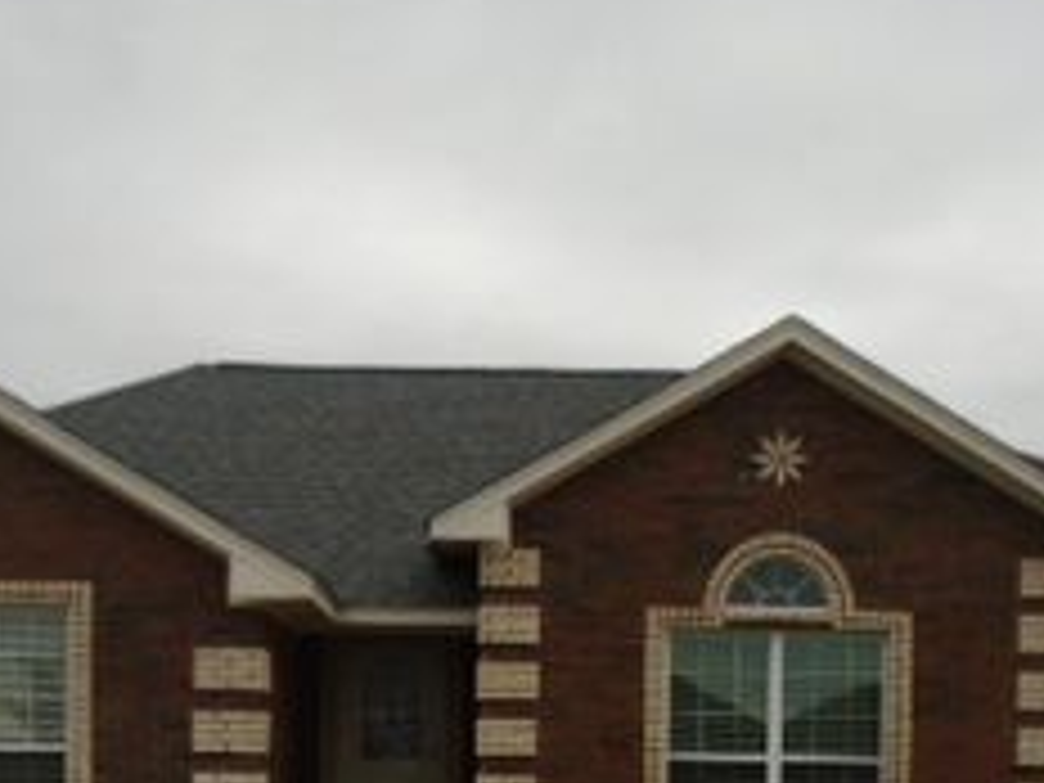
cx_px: 454
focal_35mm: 56
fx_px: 1689
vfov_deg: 24.9
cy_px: 776
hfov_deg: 34.3
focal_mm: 4.6
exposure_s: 1/250
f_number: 3.2
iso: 100
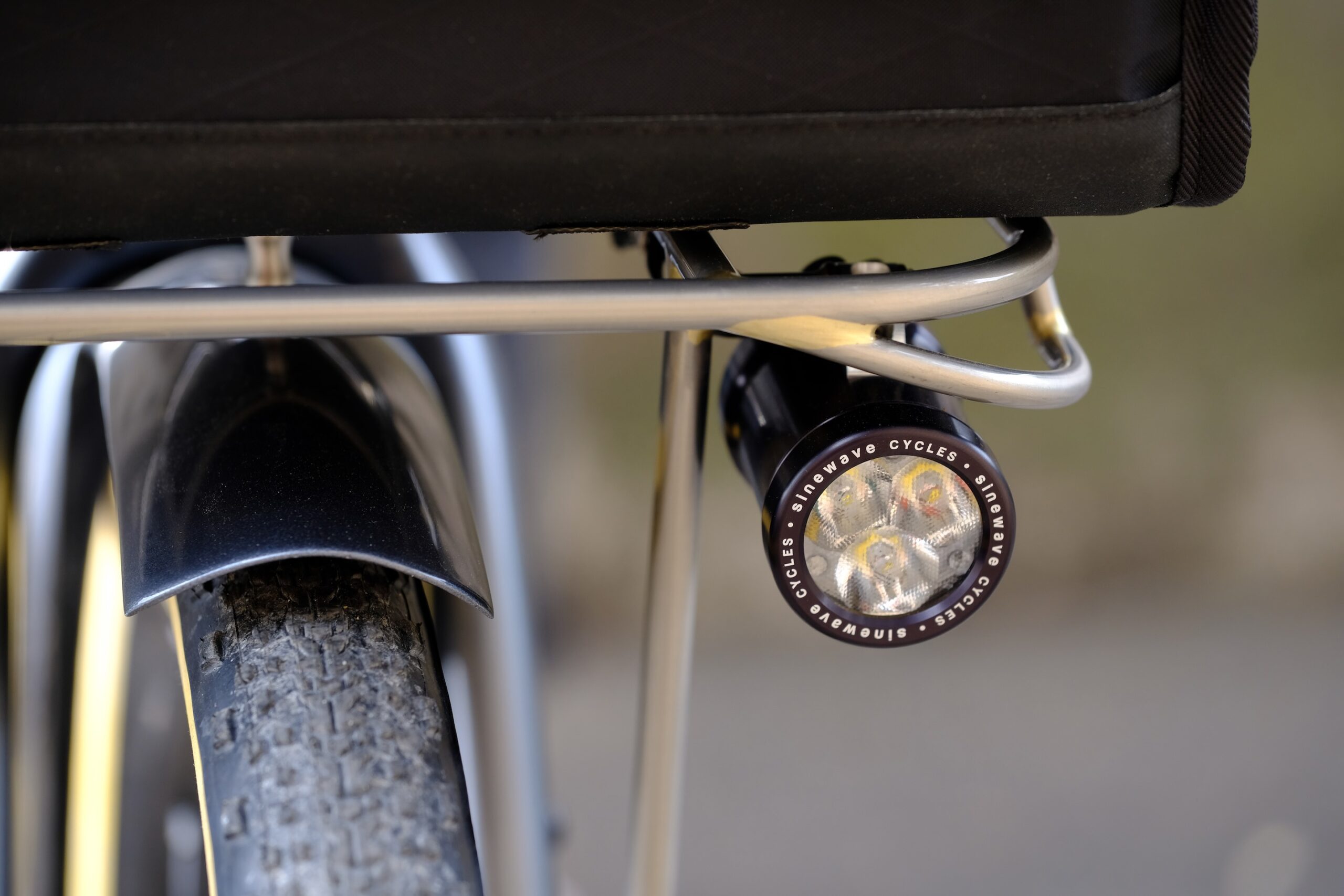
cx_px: 672
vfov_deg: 11.4
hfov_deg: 17.1
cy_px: 448
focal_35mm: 120
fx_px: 4480
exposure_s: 1/160
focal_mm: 80
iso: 320
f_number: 4
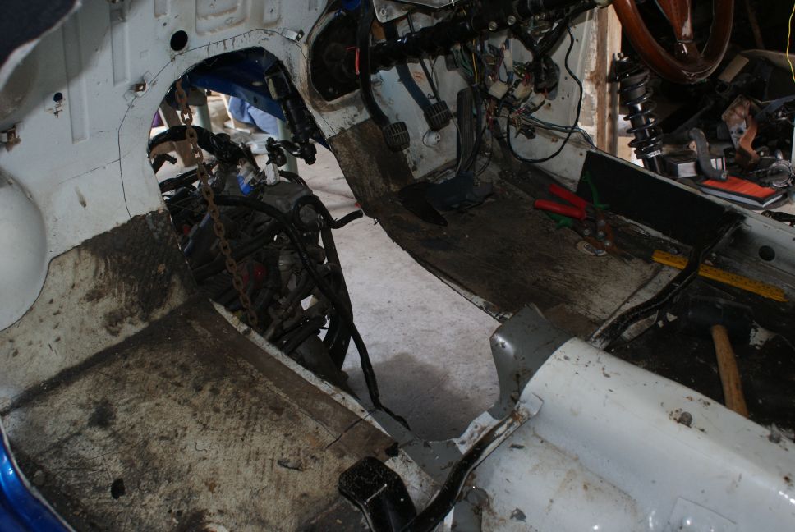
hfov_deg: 49.5
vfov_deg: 34.3
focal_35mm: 39
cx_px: 398
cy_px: 266
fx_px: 862
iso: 400
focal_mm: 26
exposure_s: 1/60
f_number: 5.6
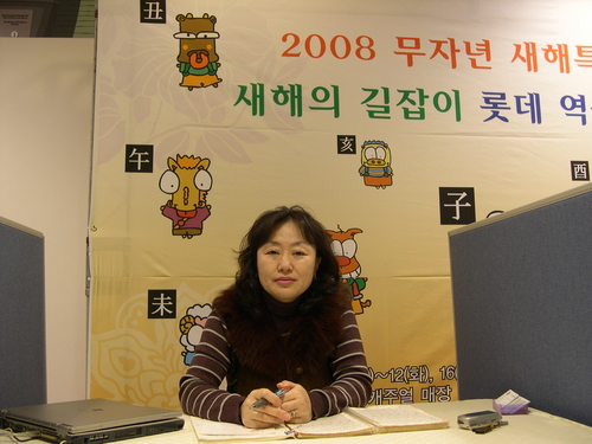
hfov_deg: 49.0
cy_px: 222
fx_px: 650
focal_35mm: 38
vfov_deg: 37.7
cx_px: 296
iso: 100
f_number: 2.8
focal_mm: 8
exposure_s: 1/33.4
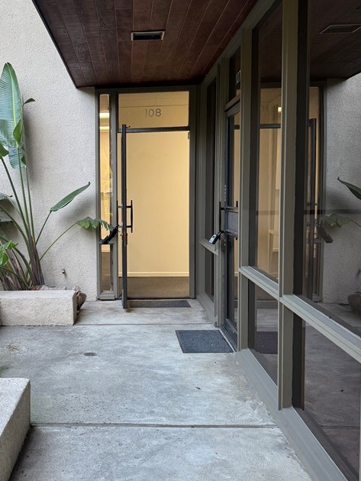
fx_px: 542
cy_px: 240
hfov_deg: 36.1
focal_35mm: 39
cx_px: 95
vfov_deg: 47.8
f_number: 1.78
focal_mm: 6.76
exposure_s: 1/121
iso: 125
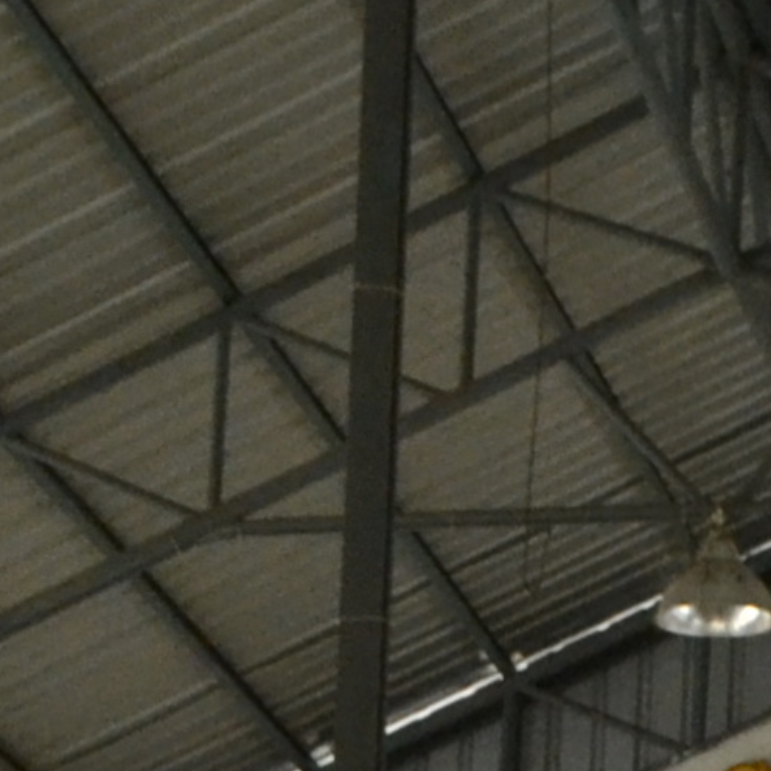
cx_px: 169
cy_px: 1788
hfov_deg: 8.2
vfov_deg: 7.7
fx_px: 5367
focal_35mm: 213
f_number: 8
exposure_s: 1/250
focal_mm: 18
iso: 1600
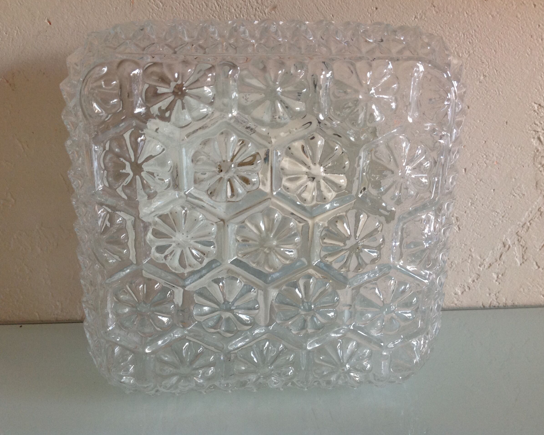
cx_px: 280
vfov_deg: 40.1
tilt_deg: -16.5
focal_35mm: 37
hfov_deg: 49.1
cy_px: 215
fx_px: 596
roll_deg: -0.2
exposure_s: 1/15
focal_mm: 4.28
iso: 100
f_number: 2.4
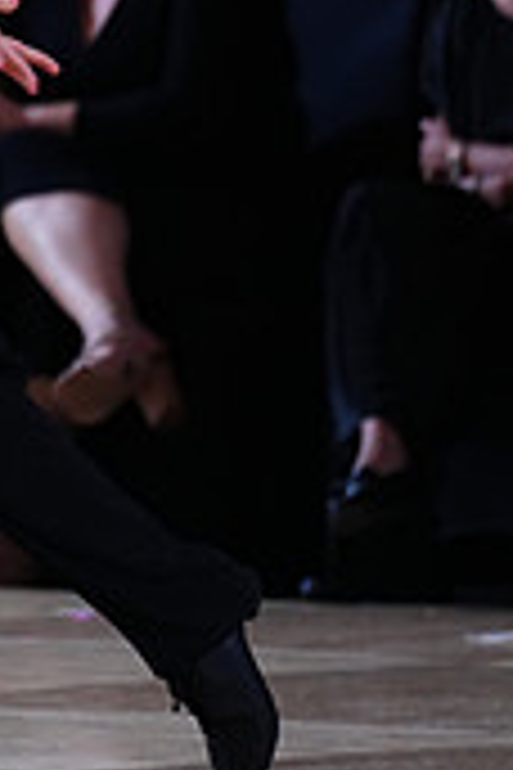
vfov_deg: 3.0
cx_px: -223
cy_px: -270
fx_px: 14491
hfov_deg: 2.0
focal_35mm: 678
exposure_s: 1/500
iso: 800
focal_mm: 200
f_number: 2.8
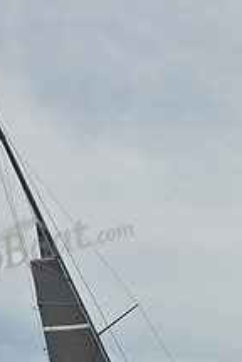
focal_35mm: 188
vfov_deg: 10.7
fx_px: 1896
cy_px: 473
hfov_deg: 7.3
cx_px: 221
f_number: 11
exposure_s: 1/1250
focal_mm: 70
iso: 320
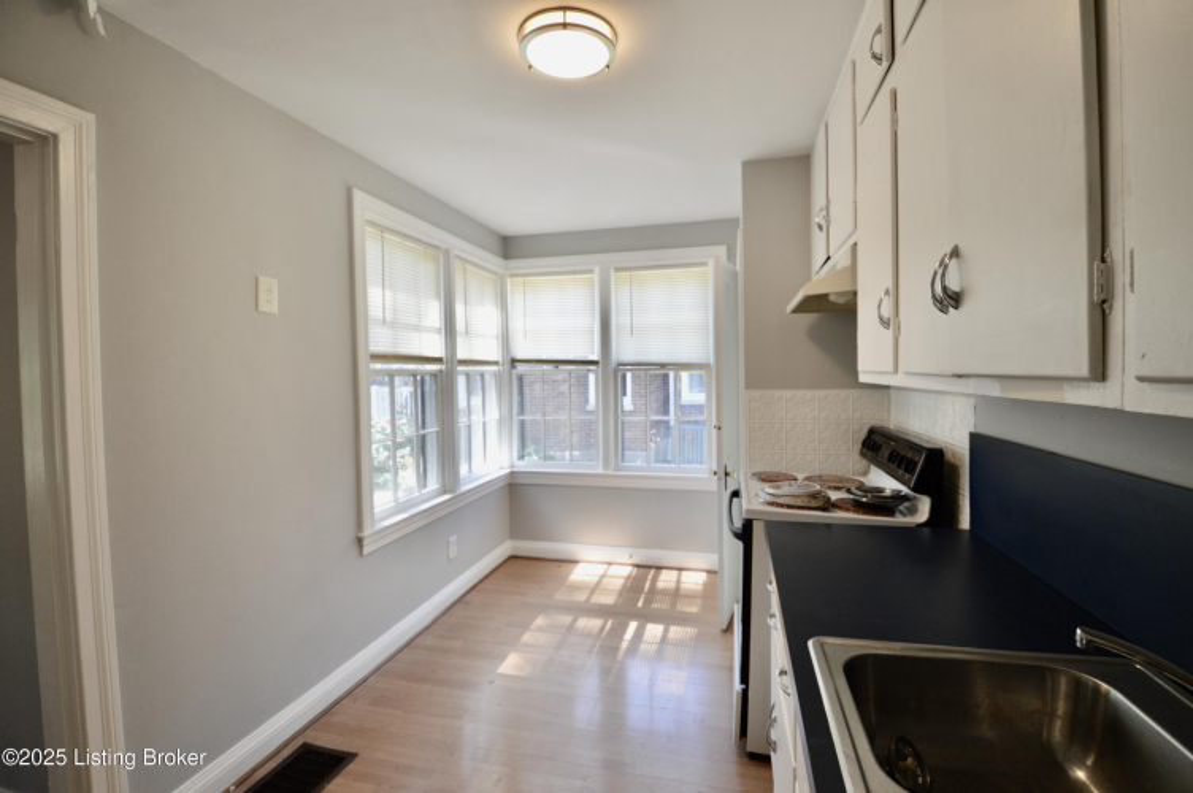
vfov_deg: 77.2
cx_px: 596
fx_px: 497
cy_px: 396
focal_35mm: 15
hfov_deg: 100.4
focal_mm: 10
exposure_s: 1/80
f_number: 4.5
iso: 400
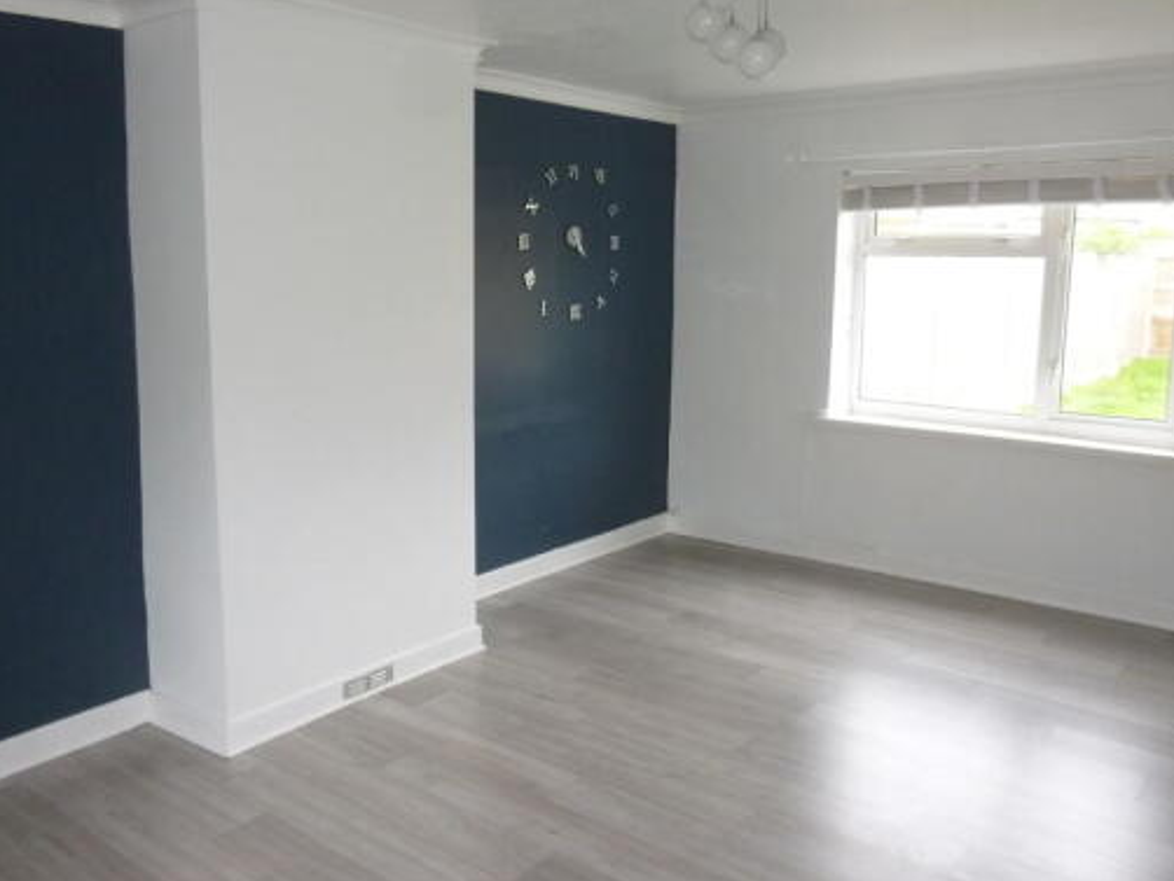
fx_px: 984
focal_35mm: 29
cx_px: 525
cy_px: 429
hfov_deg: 61.5
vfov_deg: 48.3
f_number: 3.1
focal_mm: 4.5
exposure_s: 1/60
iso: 200
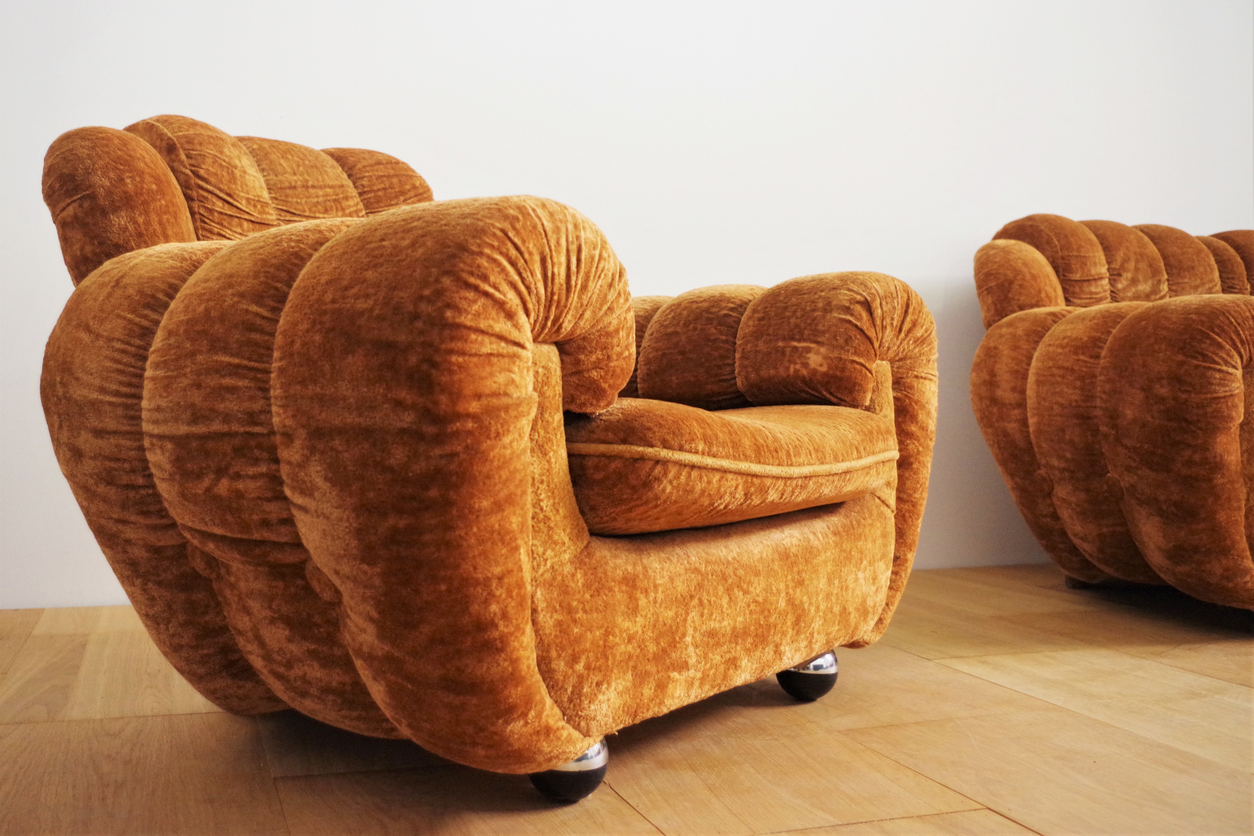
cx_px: 627
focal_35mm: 34
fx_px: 1184
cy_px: 418
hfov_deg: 55.8
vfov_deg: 38.9
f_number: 4
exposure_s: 1/60
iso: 1600
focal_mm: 23.13
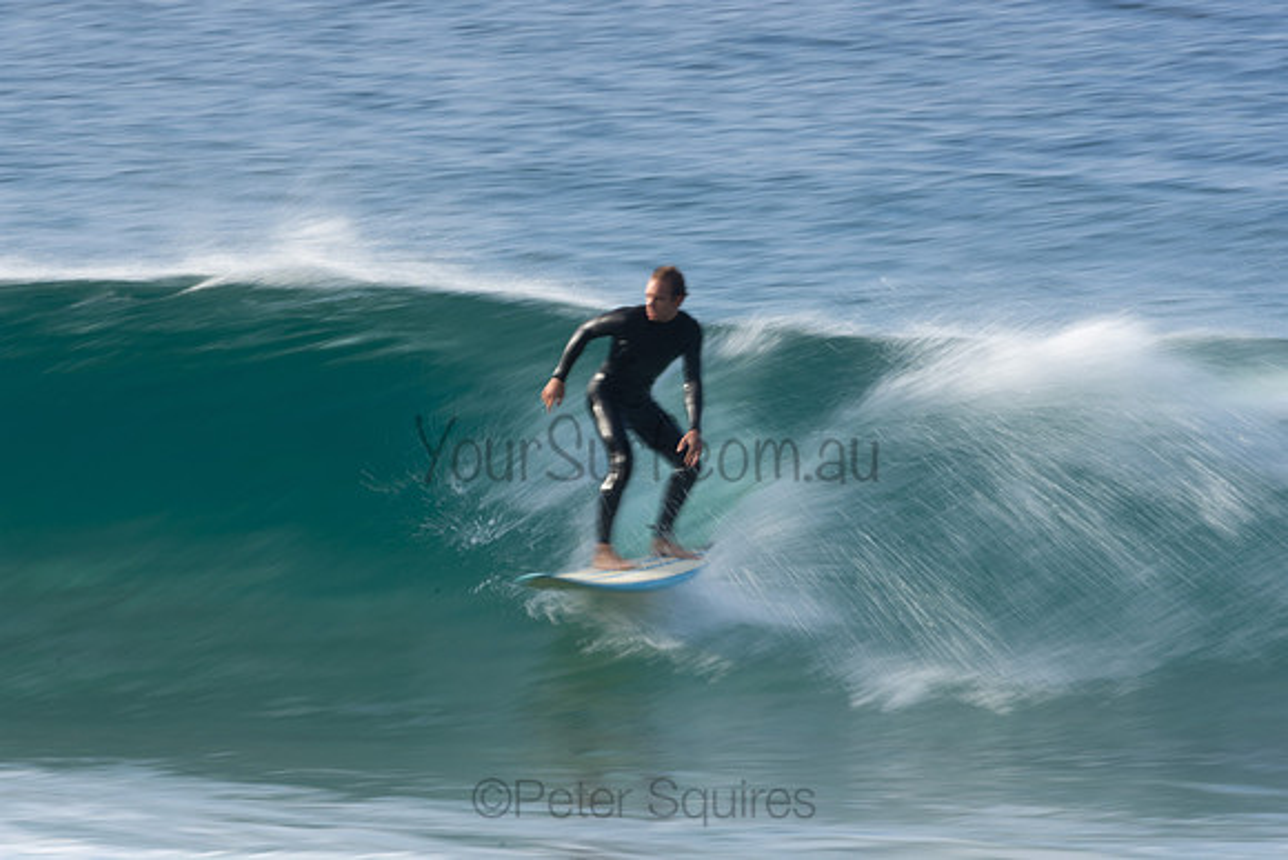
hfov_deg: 2.7
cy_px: 430
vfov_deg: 1.8
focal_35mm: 750
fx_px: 26838
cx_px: 644
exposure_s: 1/20
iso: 125
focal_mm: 500
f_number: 25
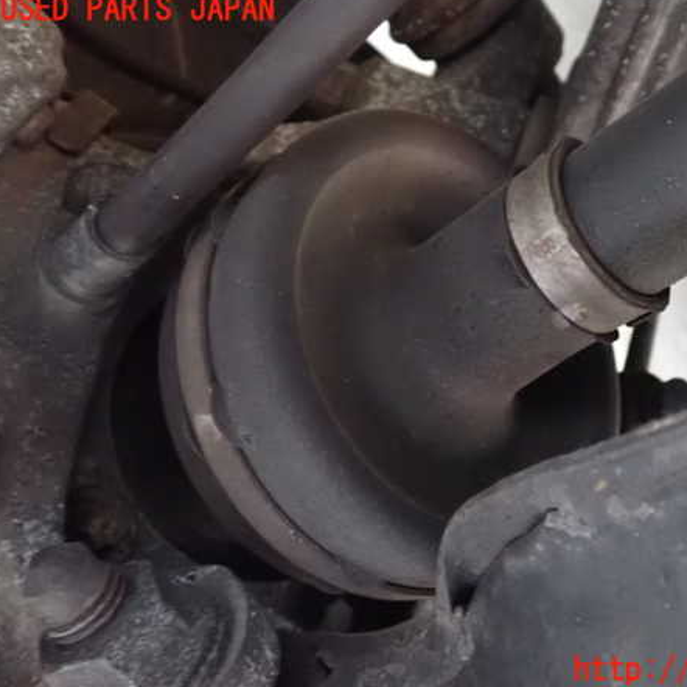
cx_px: 459
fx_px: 808
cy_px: 340
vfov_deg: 46.0
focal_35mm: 36
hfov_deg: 45.3
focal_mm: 5.4
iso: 1600
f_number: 2.3
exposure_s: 1/5
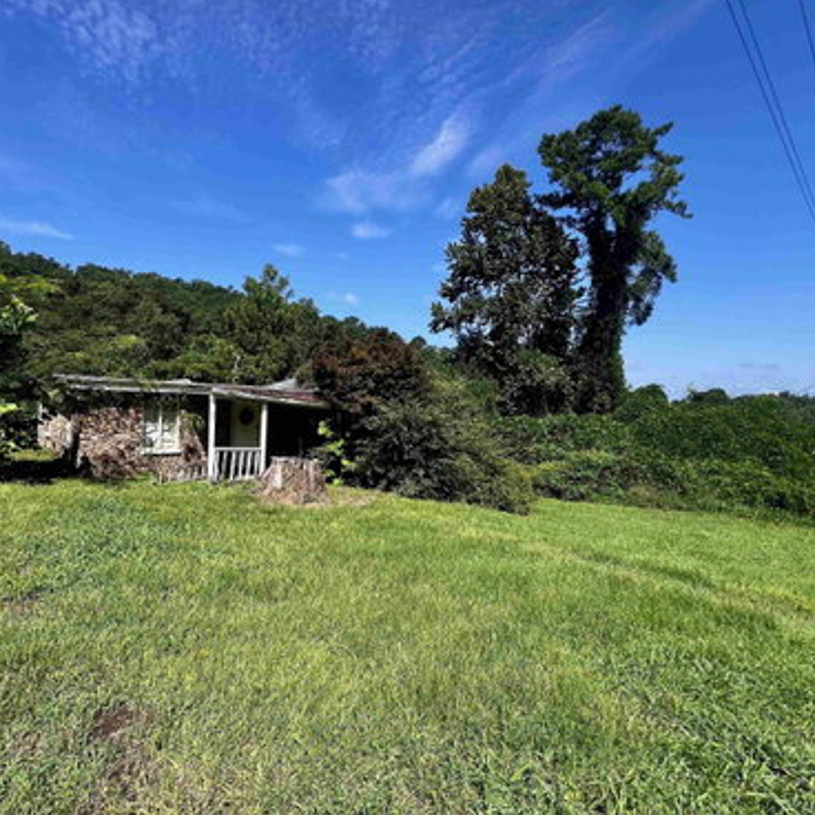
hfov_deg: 86.8
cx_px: 343
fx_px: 426
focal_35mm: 16
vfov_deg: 87.4
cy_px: 396
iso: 32
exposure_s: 1/1033
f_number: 1.8
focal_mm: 1.57
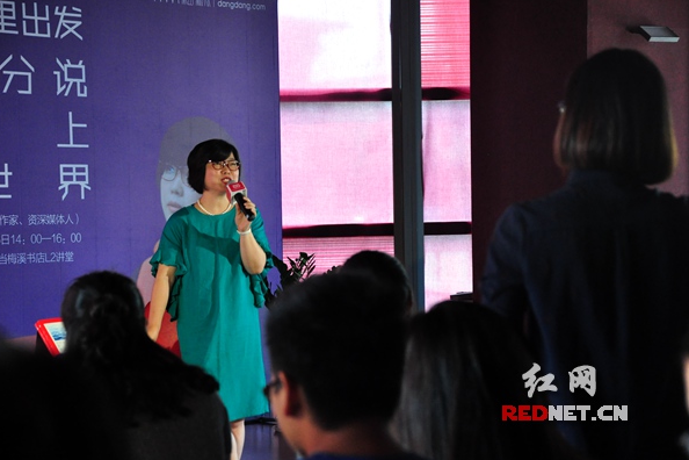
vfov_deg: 13.7
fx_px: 1914
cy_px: 231
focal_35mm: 100
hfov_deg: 20.4
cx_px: 342
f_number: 5.3
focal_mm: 66
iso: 1600
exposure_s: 1/80
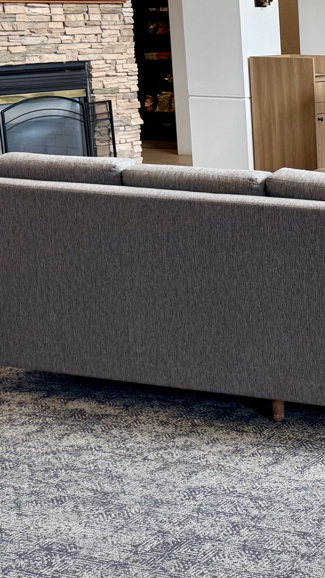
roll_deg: -0.7
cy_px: 225
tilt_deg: -10.3
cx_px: 579
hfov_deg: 14.3
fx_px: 1149
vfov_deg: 28.1
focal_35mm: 75
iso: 80
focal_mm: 6.76
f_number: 1.78
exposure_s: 1/191
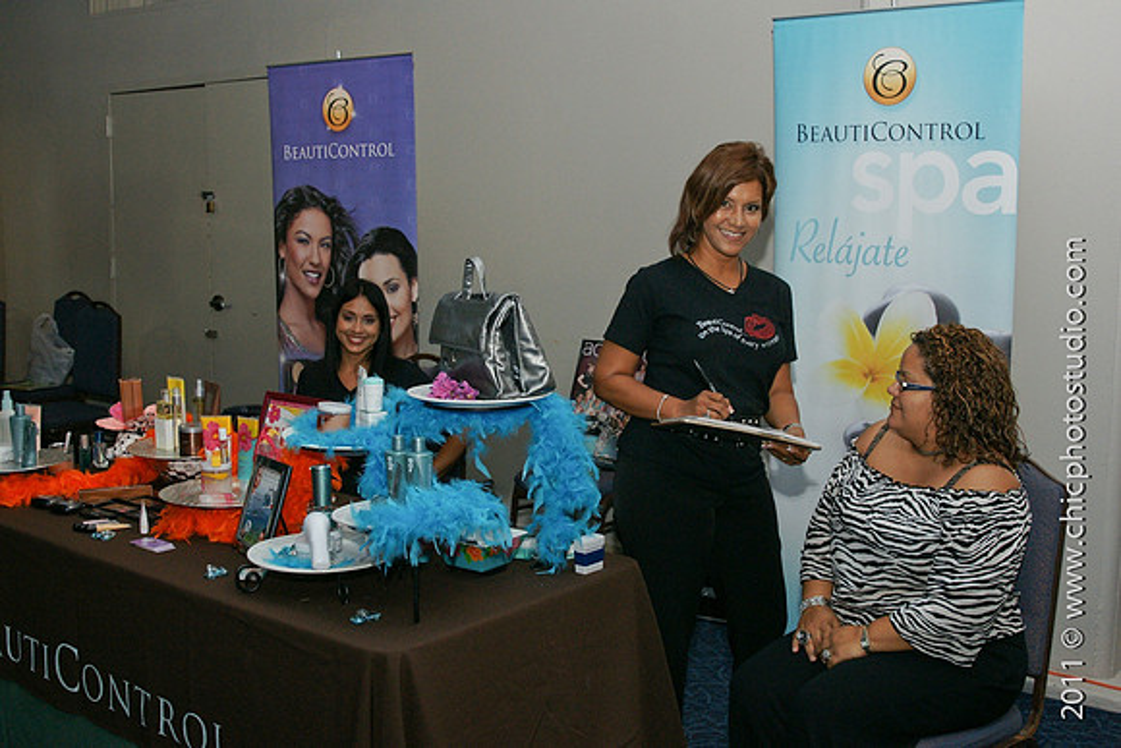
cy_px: 374
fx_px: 1121
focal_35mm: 36
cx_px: 560
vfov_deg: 36.9
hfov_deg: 53.1
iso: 800
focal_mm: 24
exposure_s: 1/160
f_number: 5.6
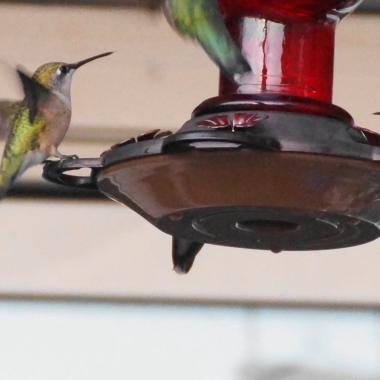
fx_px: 10395
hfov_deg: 2.1
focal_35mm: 837
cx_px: 177
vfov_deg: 2.1
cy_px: 74
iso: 1600
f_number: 6.3
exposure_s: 1/125
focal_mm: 250
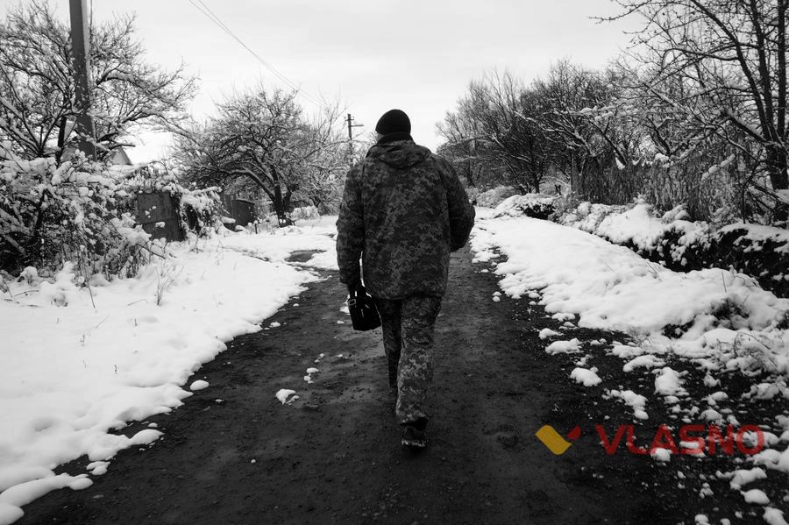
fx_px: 591
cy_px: 262
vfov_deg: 47.9
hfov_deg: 67.4
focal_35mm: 27
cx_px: 394
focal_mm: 18
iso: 100
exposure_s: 1/100
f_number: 6.3
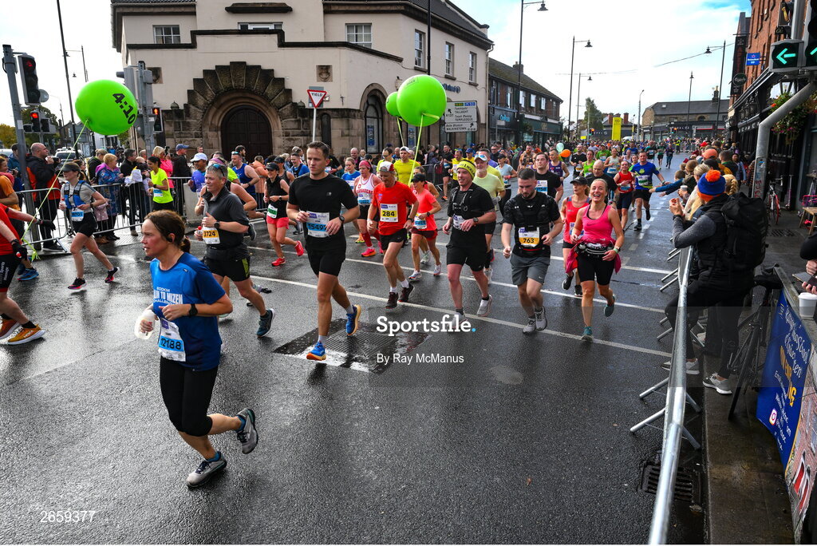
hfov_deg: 68.3
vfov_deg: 48.8
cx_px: 408
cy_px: 273
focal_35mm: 26
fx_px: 602
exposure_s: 1/1250
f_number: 5
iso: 400
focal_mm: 26.5
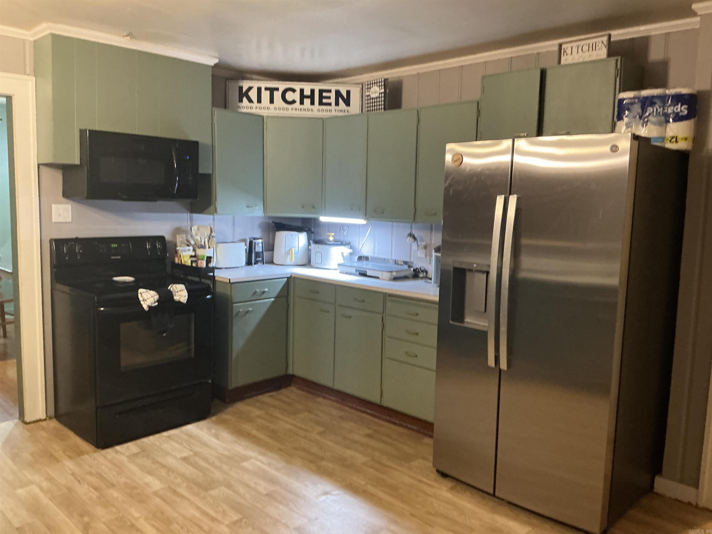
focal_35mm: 28
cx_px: 356
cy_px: 267
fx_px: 576
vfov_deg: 49.7
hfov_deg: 63.4
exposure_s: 1/30
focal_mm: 3
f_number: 1.8
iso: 250
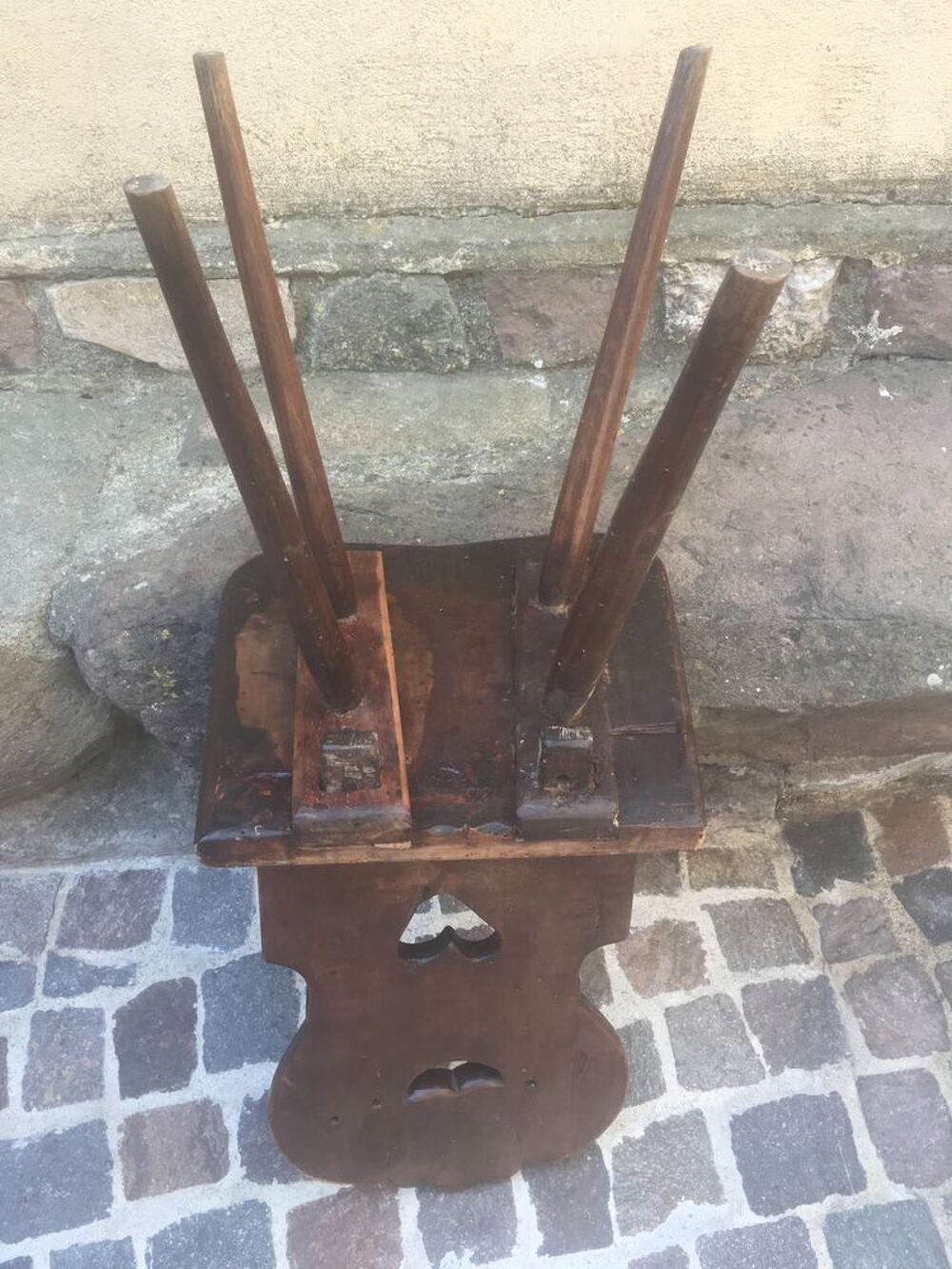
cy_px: 634
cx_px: 476
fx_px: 1063
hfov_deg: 48.2
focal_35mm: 29
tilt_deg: -47.9
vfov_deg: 61.7
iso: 40
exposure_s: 1/100
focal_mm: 4.15
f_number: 2.2
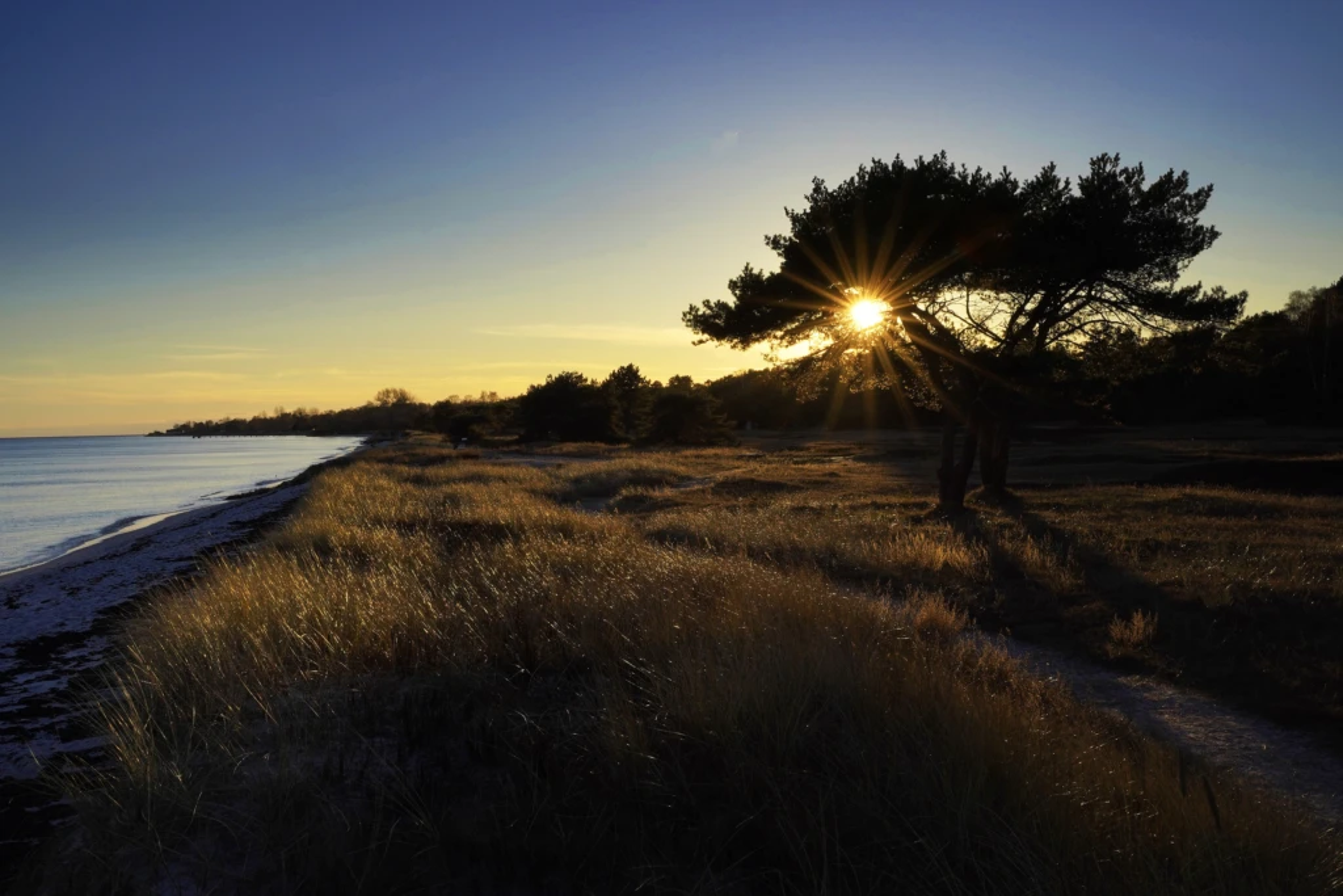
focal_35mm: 37
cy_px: 448
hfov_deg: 51.9
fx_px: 1380
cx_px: 672
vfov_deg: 36.0
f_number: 22
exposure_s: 1/250
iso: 400
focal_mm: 37
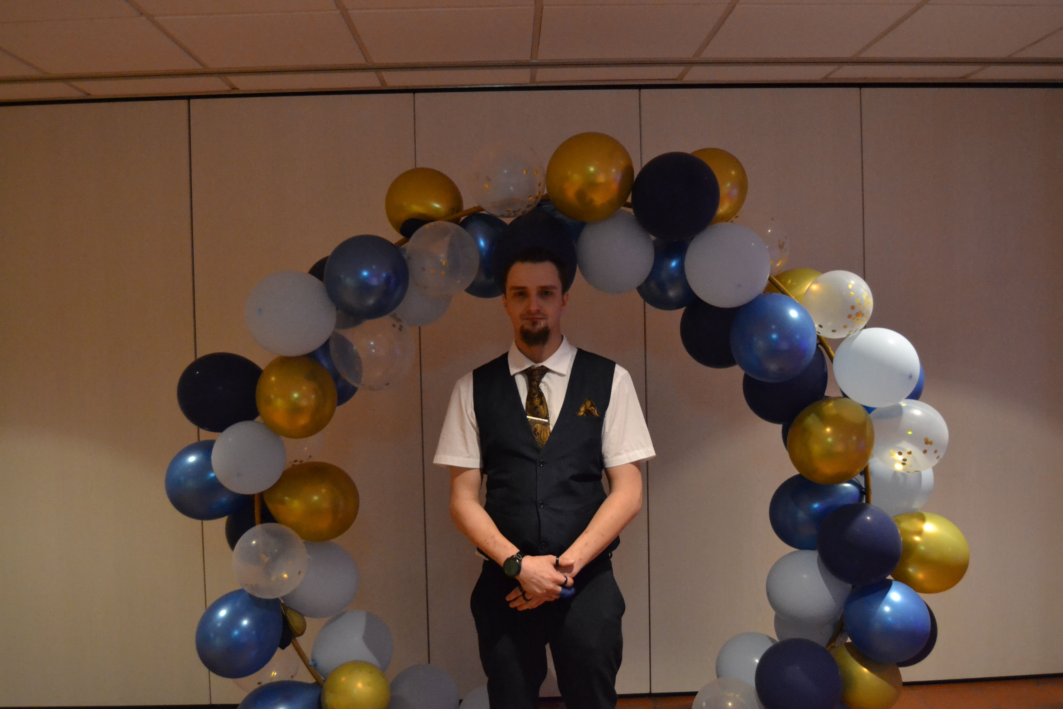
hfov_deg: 61.9
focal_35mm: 30
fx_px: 886
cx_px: 532
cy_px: 354
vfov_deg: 43.6
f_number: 3.5
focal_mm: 20
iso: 3200
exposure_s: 1/60
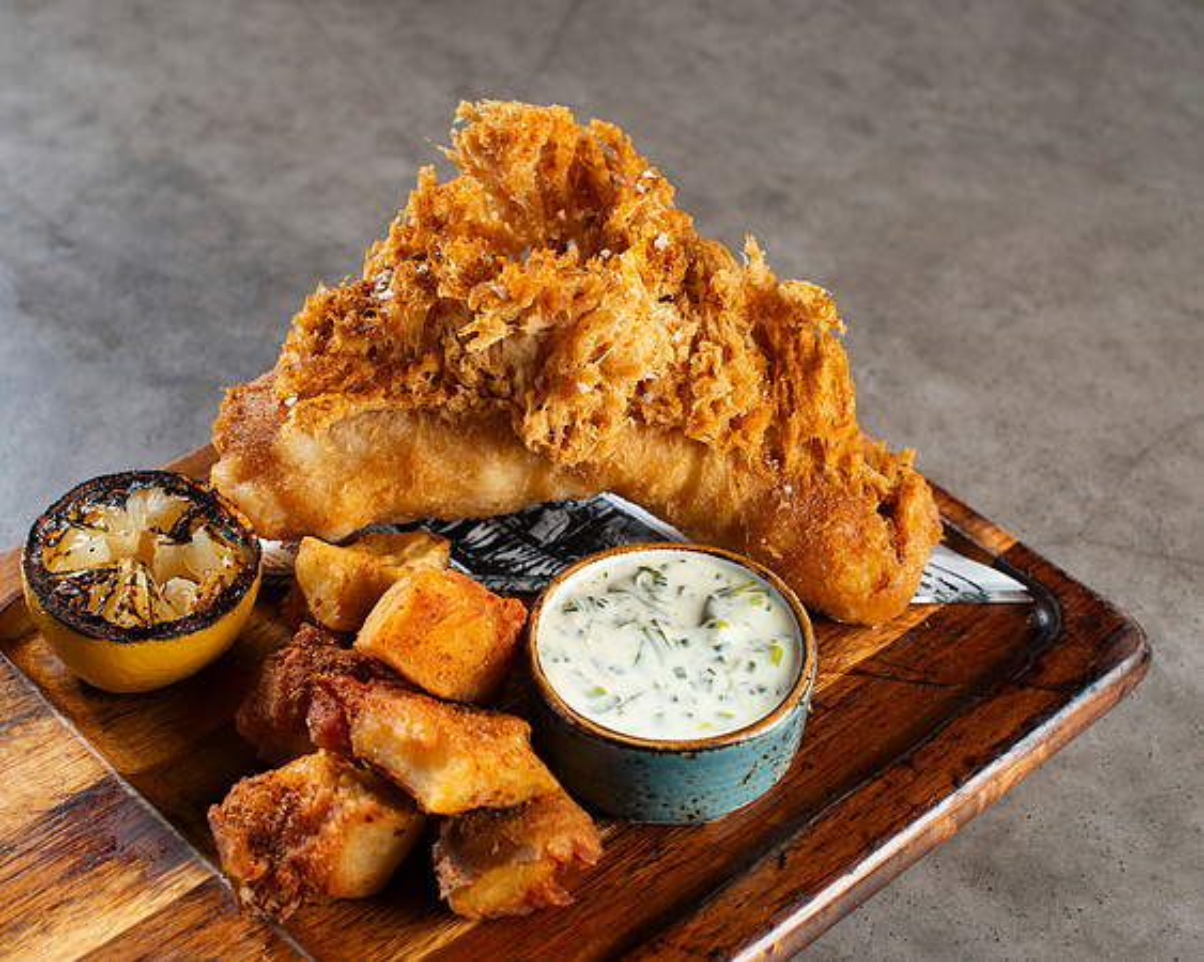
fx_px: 2297
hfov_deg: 29.4
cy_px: 523
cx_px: 549
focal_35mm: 64
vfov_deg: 23.7
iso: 200
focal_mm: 50
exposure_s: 1/200
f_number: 5.6
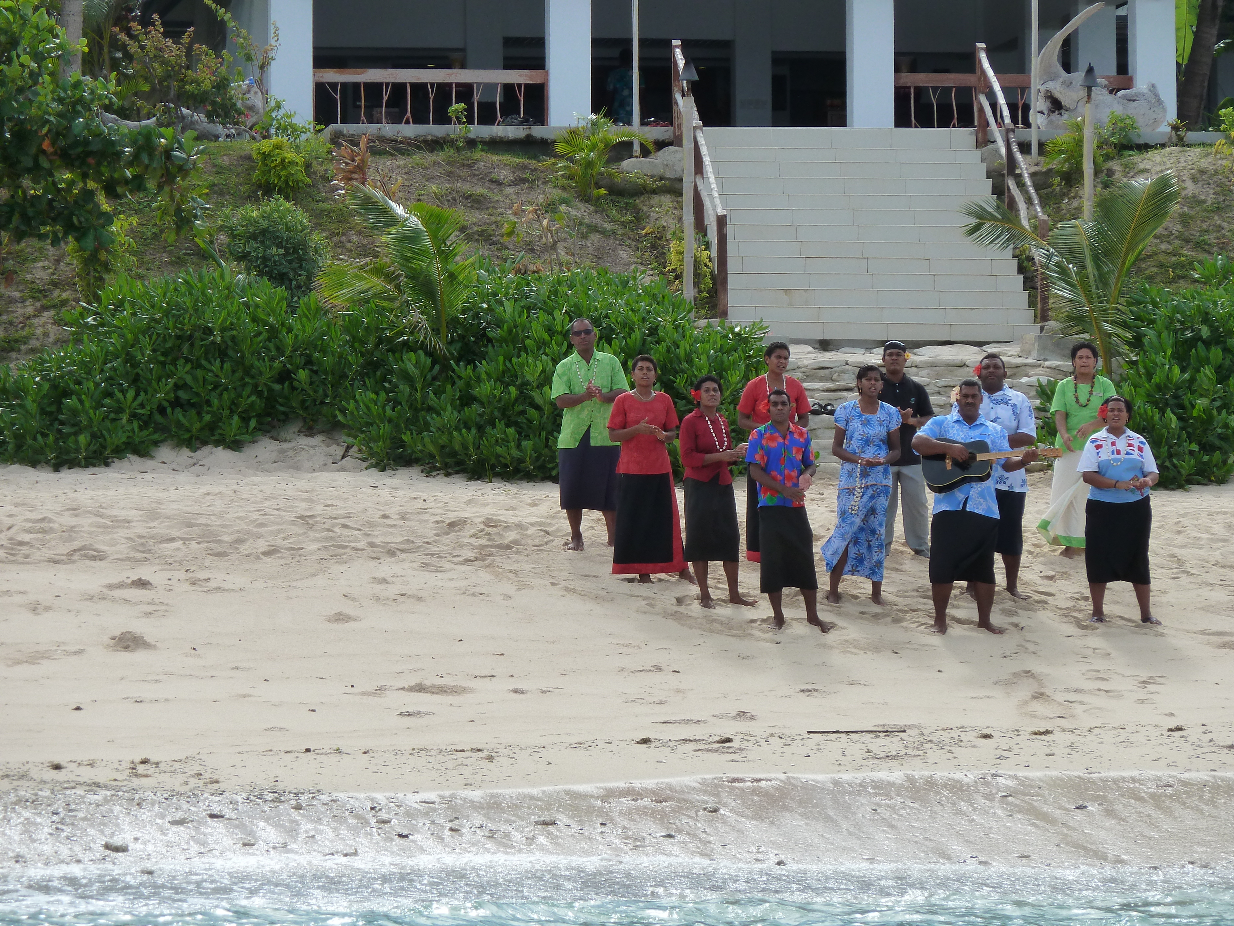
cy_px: 463
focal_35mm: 182
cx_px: 617
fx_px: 6488
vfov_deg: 8.2
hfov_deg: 10.9
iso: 125
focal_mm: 29.9
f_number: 5
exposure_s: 1/400
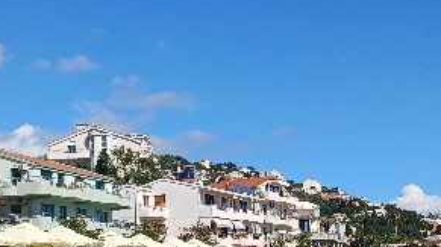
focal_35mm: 75
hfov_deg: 28.2
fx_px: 876
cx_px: 249
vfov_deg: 15.9
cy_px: 202
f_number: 1.8
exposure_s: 1/2500
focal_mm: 4.65
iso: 50
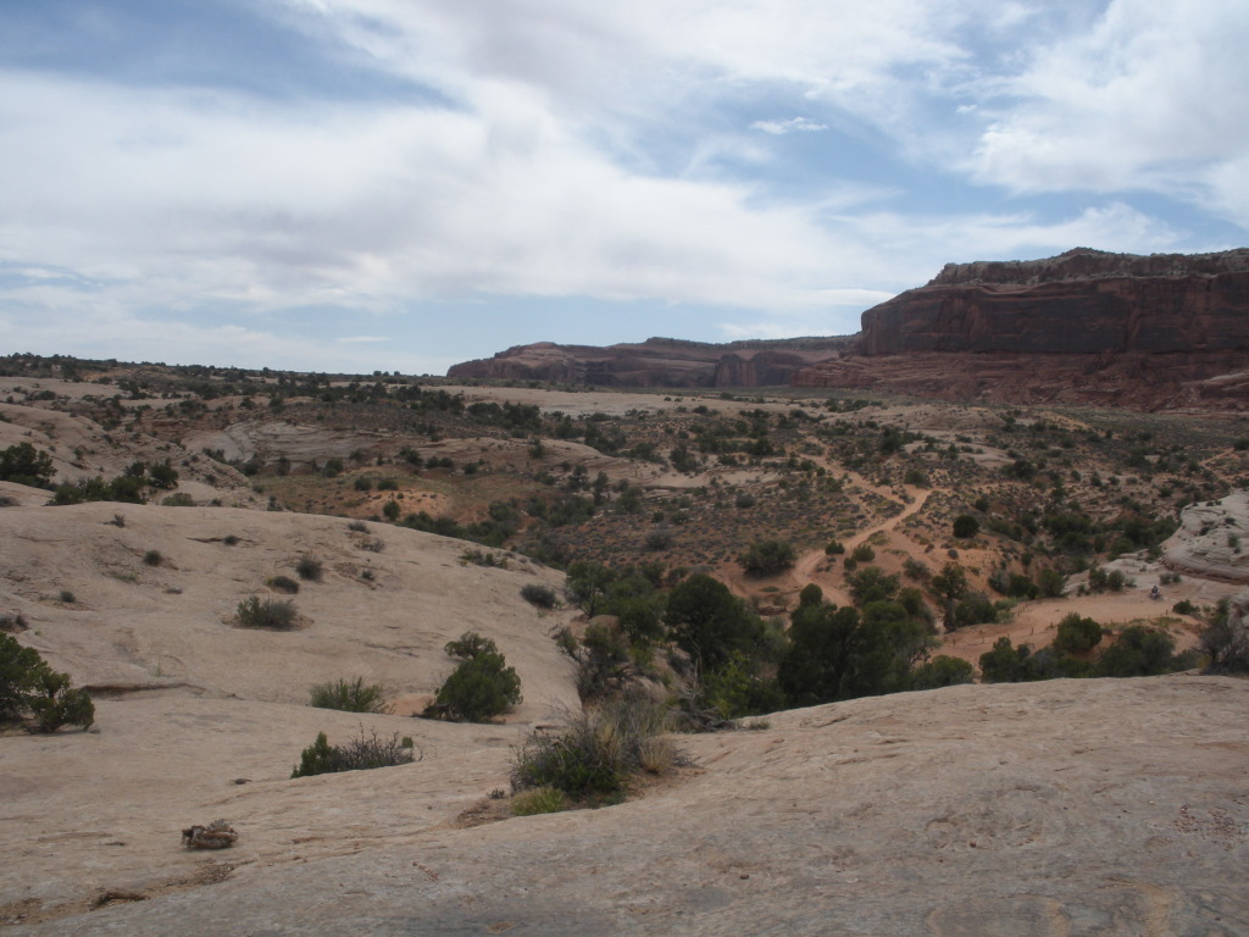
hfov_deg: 51.4
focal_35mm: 36
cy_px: 468
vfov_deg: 39.7
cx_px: 624
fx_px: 1299
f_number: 5.6
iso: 64
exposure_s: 1/479
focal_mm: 6.3
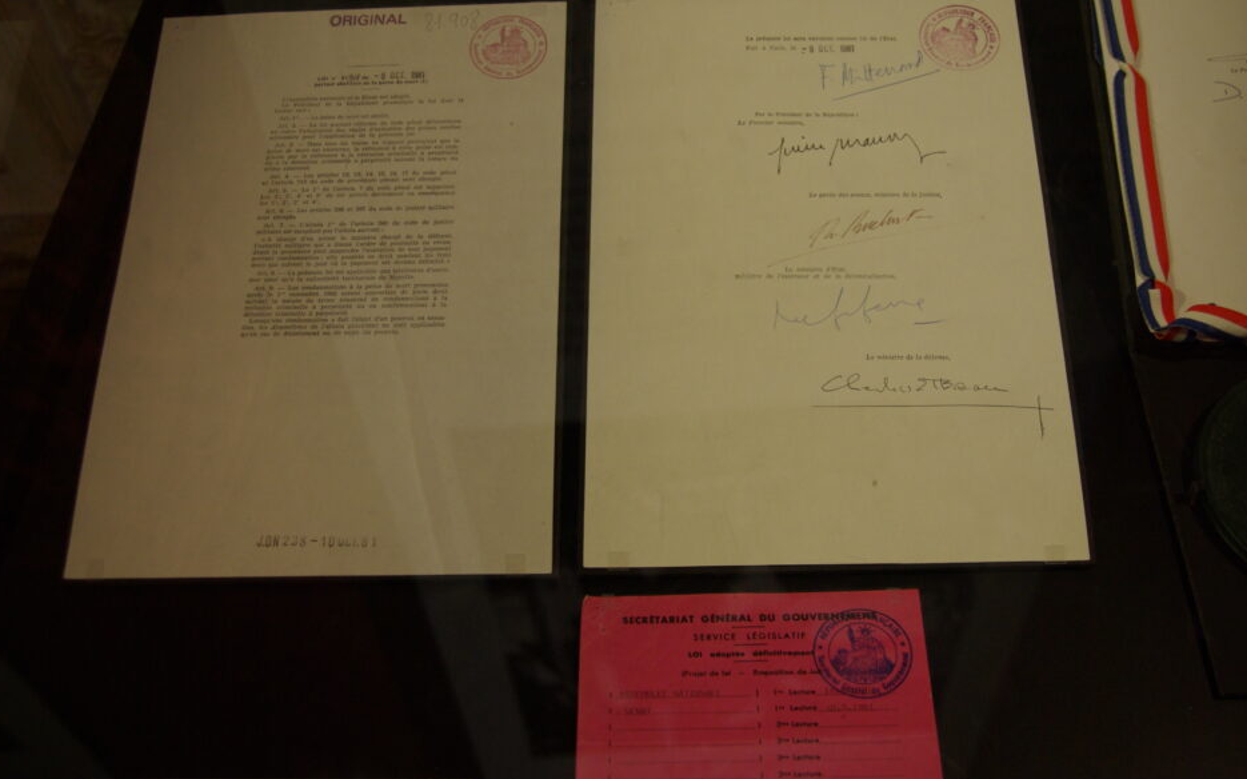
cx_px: 648
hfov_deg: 50.6
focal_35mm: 39
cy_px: 338
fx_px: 1318
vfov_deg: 32.9
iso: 400
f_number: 4
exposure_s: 1/15
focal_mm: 23.13
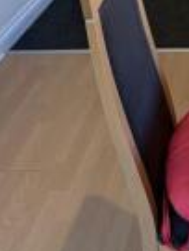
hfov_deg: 21.2
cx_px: 270
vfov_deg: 24.5
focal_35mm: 60
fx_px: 437
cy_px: -132
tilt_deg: -12.9
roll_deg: +0.7
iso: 160
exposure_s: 1/100
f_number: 2.2
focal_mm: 2.22
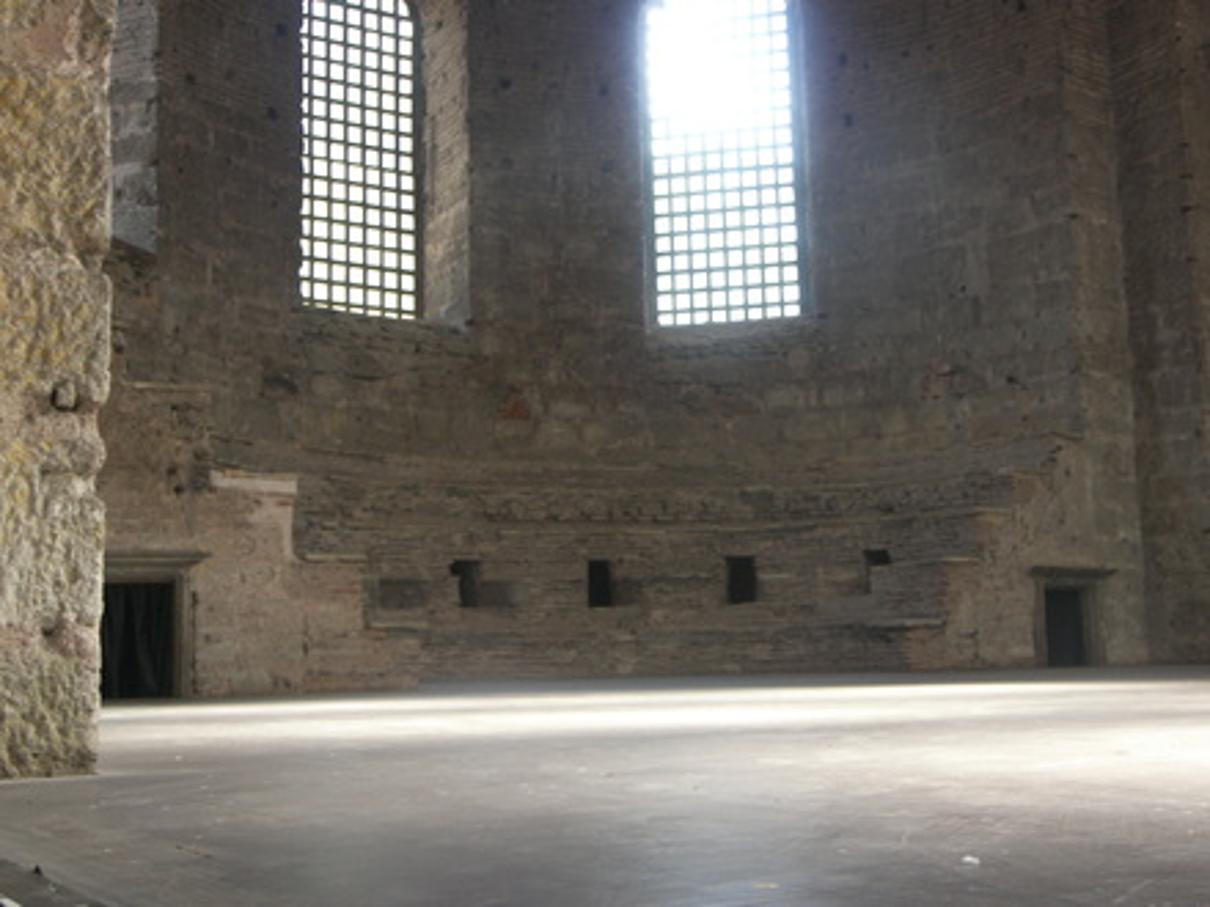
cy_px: 454
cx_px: 605
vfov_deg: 32.2
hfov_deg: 42.1
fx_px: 1573
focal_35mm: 45
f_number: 3.6
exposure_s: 1/13
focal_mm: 9.4
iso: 100
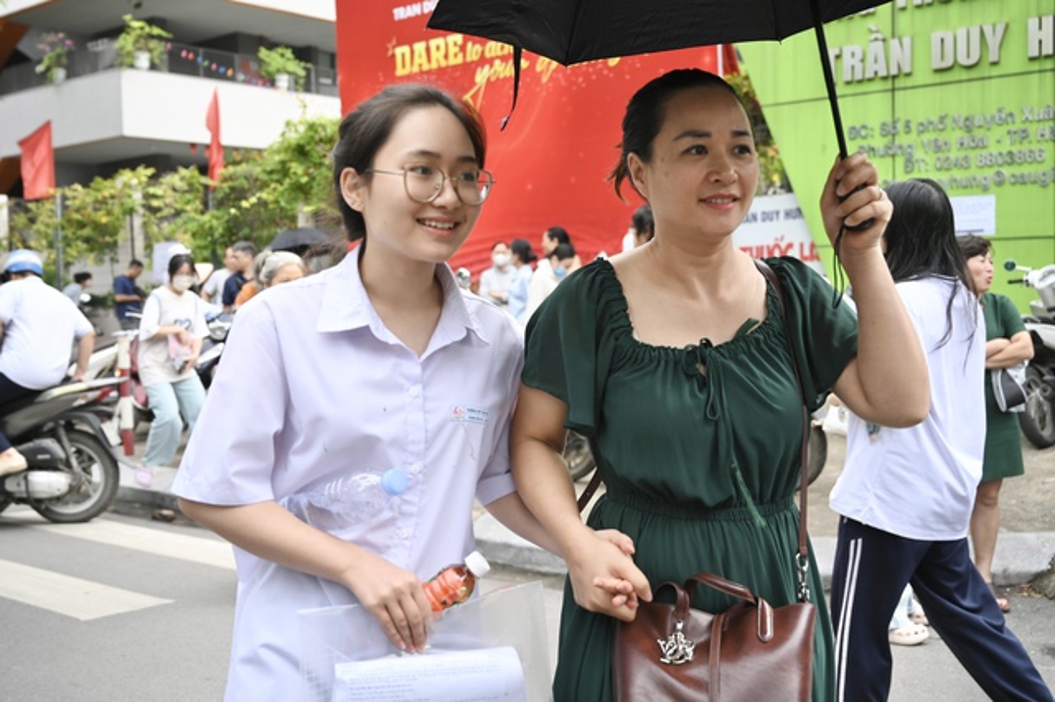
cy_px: 351
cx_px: 528
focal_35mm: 39
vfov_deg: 34.2
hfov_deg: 49.6
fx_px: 1142
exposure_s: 1/800
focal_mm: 39
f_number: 4
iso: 400
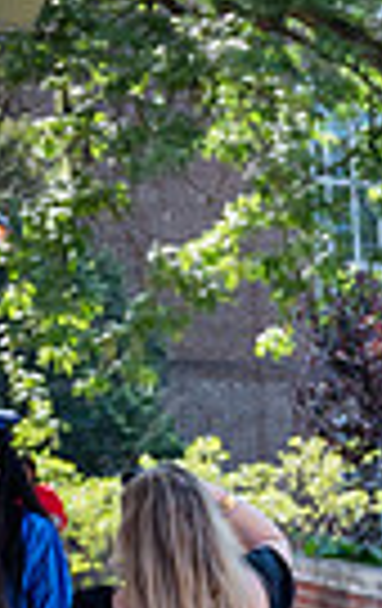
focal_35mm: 123
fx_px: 2038
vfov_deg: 16.1
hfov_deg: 9.1
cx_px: 1051
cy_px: 774
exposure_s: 1/500
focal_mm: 24
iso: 400
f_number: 4.5
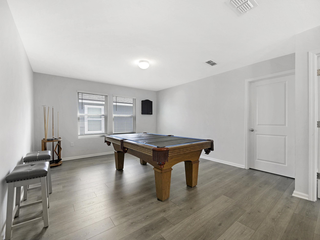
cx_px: 160
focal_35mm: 14
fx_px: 129
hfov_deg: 102.1
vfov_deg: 85.7
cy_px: 120
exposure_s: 1/40
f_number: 4
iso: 400
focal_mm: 7
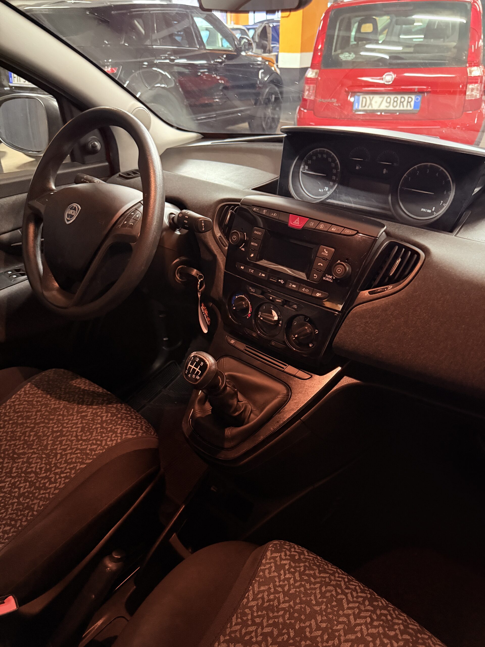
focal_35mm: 24
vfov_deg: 71.6
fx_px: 448
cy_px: 324
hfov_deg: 56.8
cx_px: 242
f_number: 1.78
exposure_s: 1/25
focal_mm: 6.76
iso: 1250
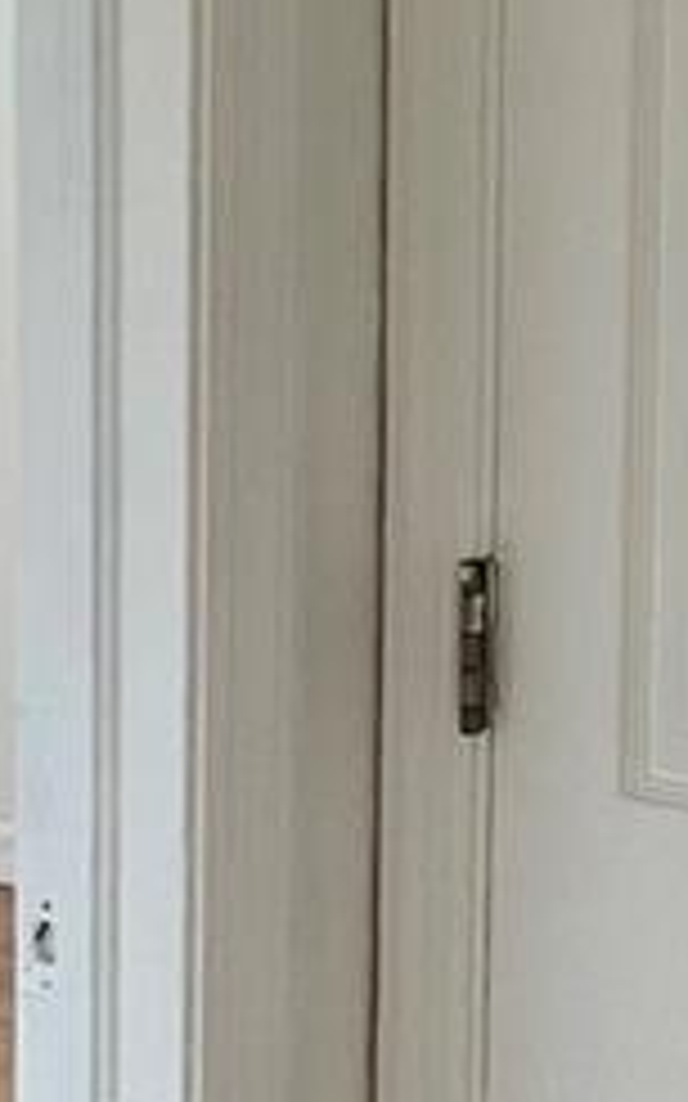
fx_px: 4052
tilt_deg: -10.0
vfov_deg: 15.5
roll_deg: -2.2
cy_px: 576
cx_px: 1183
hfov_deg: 9.3
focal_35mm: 135
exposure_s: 1/60
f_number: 1.6
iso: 320
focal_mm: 5.1
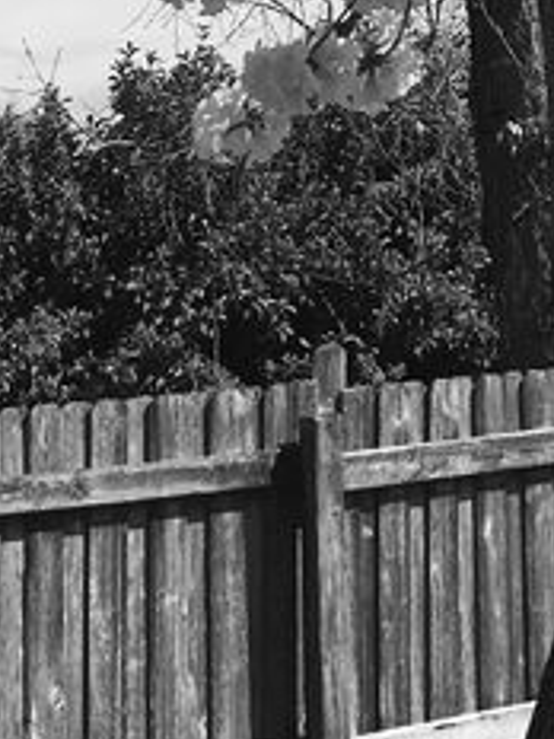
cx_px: 732
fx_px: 2667
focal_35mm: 125
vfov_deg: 13.3
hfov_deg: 11.5
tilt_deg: +23.1
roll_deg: +3.8
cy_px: -803
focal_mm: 4.15
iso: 25
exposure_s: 1/1789
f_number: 2.2
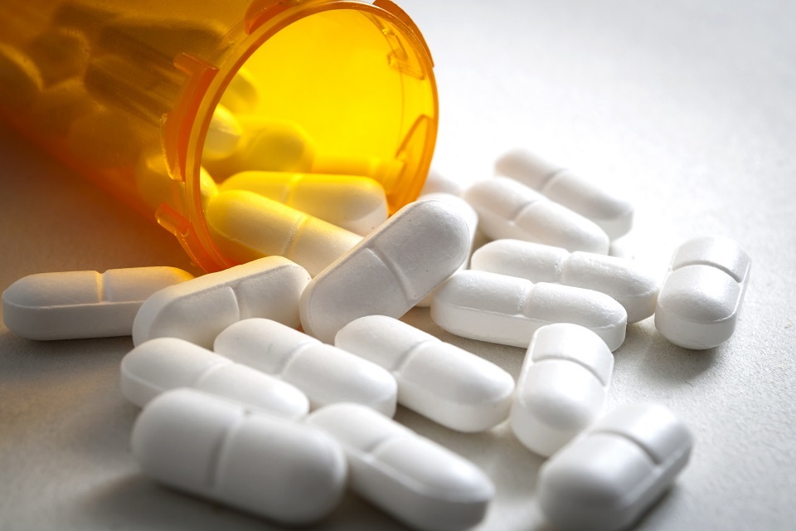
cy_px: 266
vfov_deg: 16.6
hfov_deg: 24.6
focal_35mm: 82
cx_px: 398
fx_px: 1824
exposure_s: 1/160
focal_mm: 55
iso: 100
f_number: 11
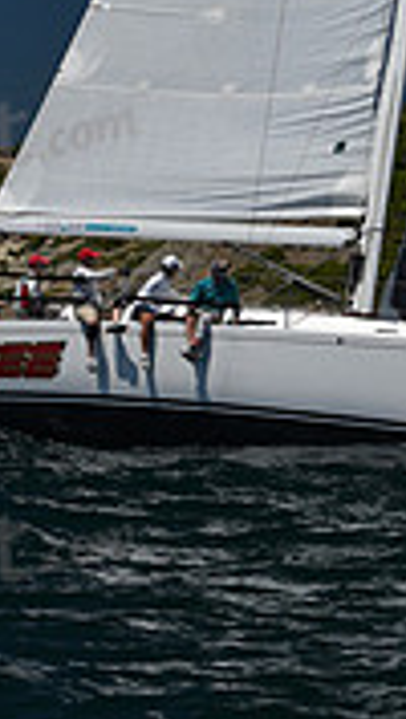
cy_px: -85
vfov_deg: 8.9
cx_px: 347
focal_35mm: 240
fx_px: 4578
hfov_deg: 5.1
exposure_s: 1/800
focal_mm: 70
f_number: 8
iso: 250
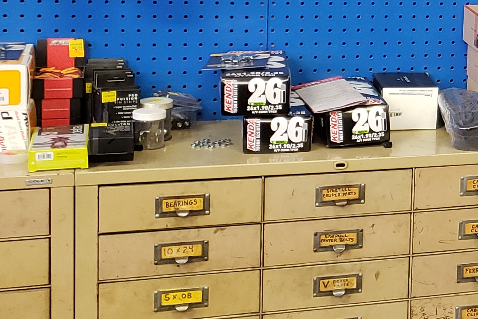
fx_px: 1248
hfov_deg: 18.8
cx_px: 744
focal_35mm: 94
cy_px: -5
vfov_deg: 14.3
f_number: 1.5
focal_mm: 4.3
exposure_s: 1/30
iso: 250
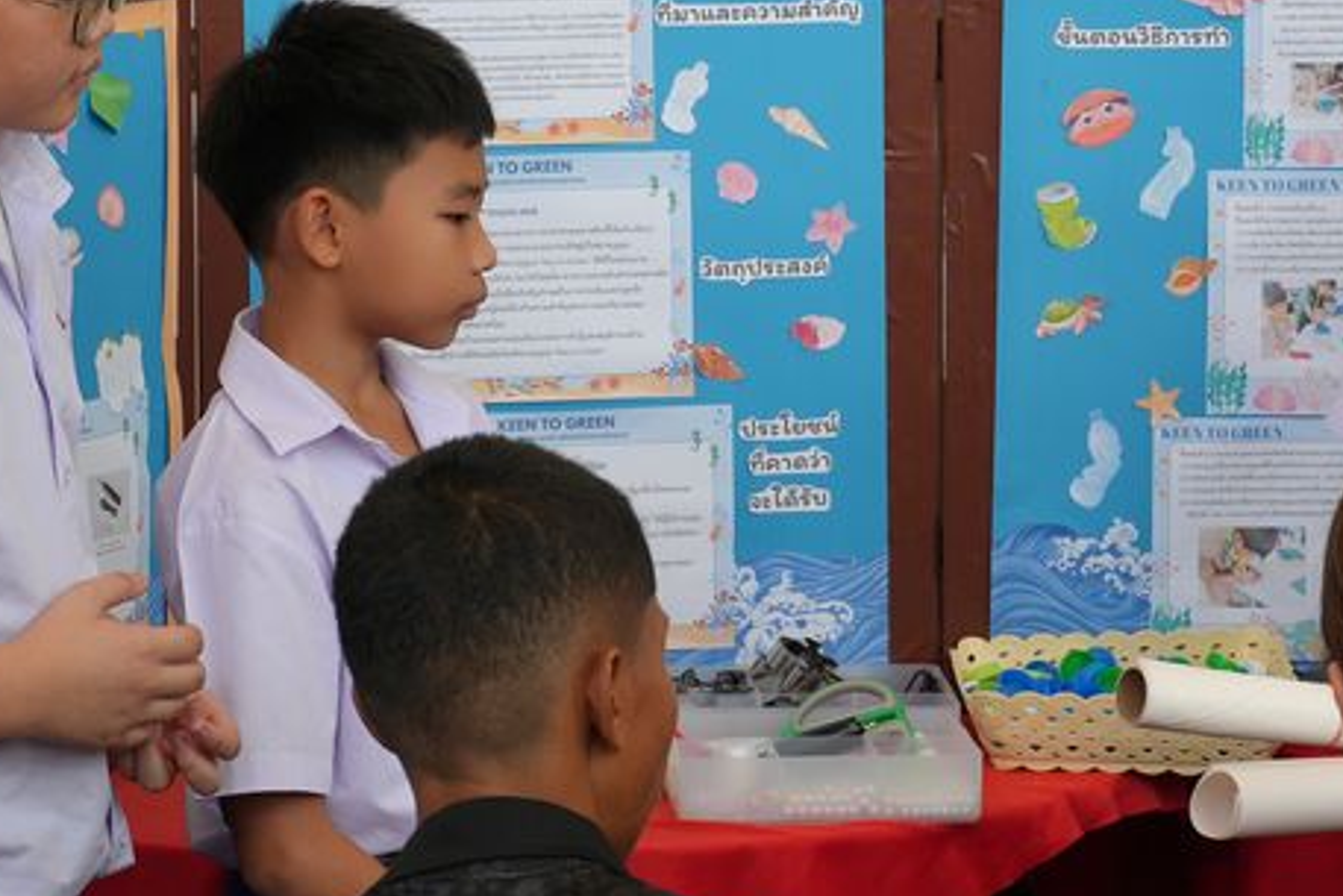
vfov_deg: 9.1
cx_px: 814
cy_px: 213
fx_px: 5635
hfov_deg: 13.6
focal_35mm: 151
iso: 200
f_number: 5
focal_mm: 46
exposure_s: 1/160
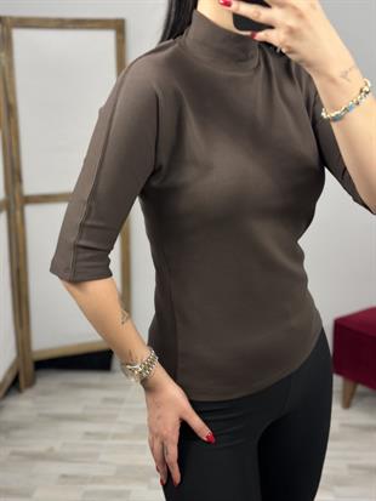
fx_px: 695
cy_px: 250
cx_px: 188
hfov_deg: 30.3
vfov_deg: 39.6
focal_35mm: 48
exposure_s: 1/100
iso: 160
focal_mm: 6.86
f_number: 1.78
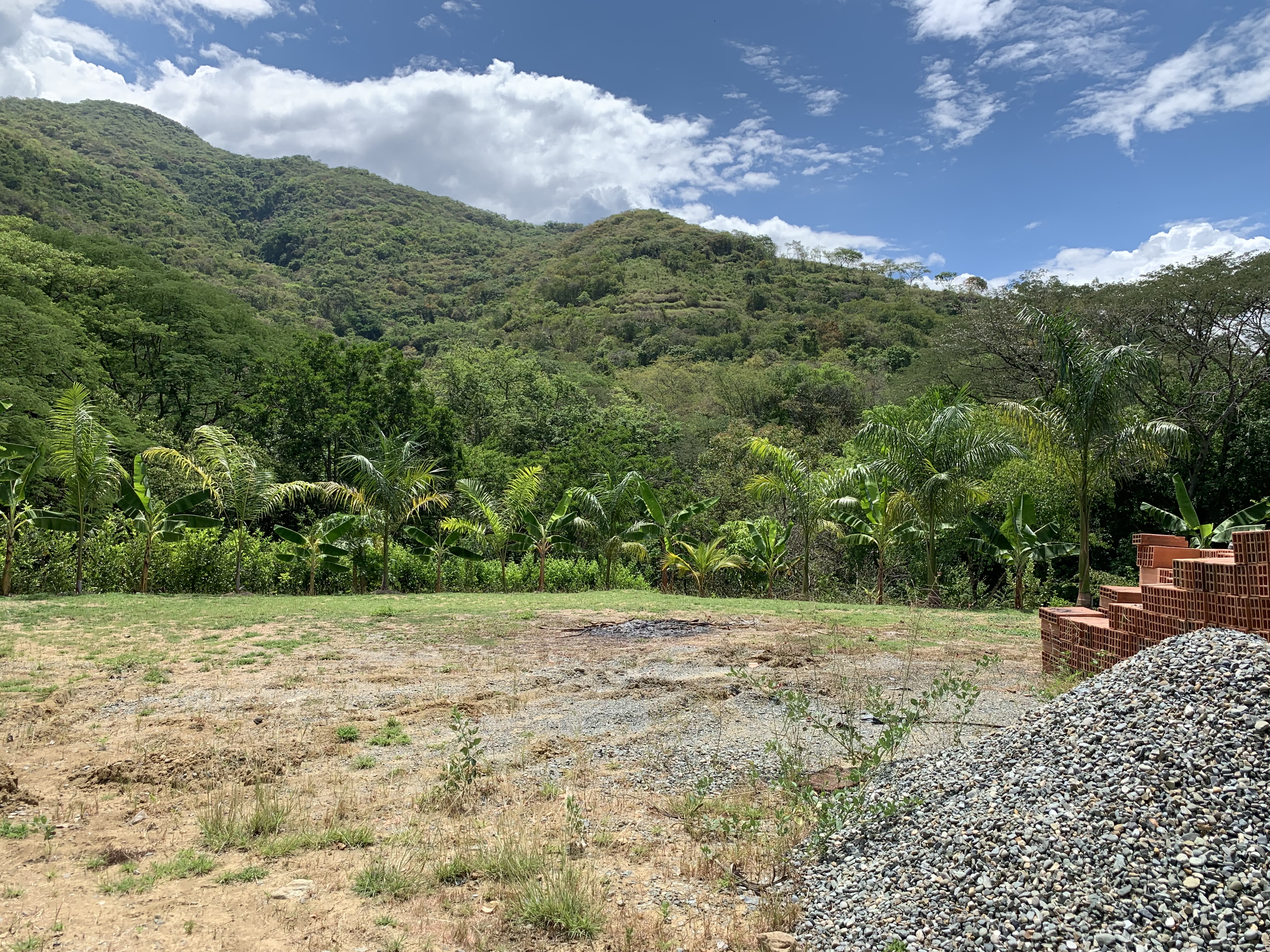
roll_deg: +0.0
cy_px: 476
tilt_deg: +4.0
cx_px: 635
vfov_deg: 53.1
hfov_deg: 67.3
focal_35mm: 26
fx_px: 954
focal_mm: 4.25
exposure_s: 1/2208
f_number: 1.8
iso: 25
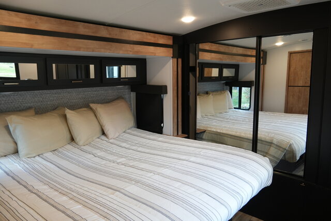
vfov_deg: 48.0
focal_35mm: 27
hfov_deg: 67.4
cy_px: 110
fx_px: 248
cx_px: 166
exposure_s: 1/13
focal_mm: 18
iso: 250
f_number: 5.6
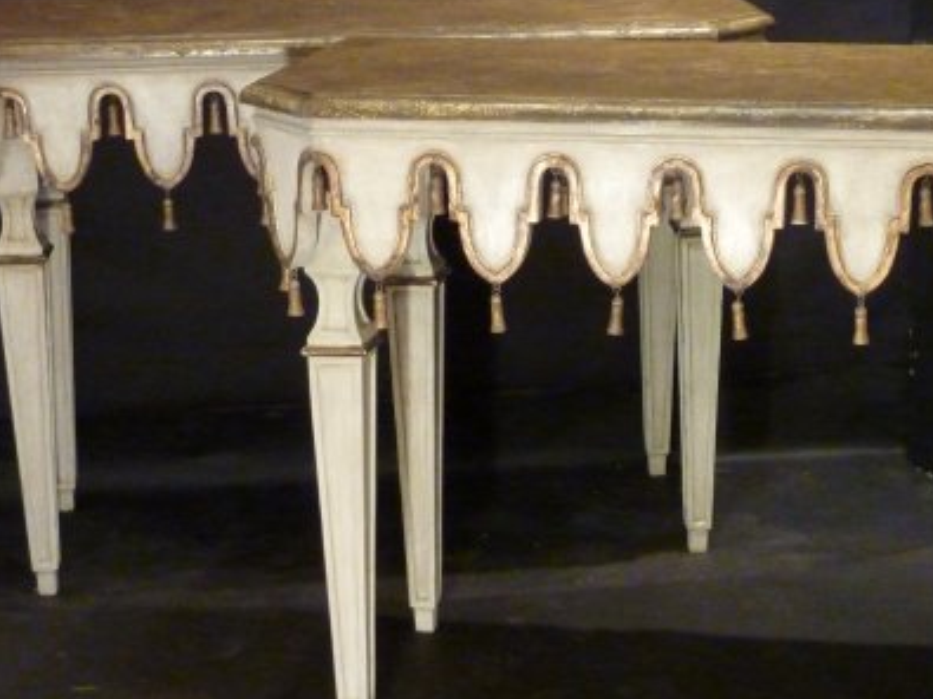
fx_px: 2129
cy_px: 288
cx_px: 652
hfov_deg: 24.6
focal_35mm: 79
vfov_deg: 18.6
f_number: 3.8
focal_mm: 8.5
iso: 800
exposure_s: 1/15
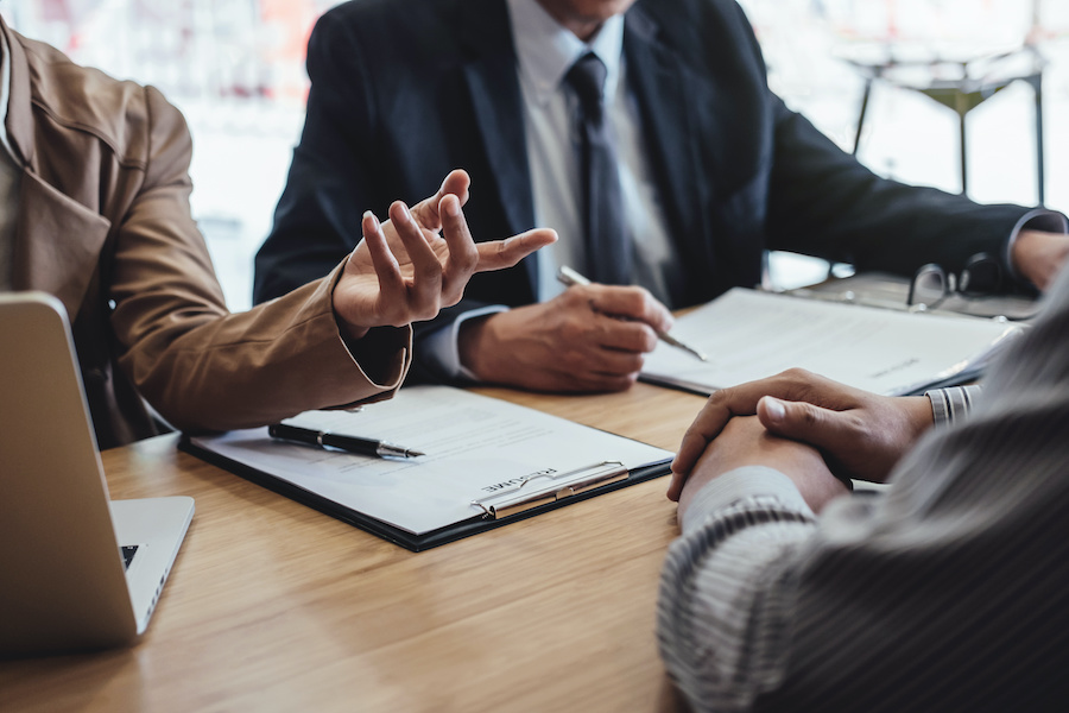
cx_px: 534
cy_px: 356
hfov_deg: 37.5
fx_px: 1574
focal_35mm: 53
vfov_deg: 25.5
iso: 500
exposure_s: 1/80
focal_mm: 35
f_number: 2
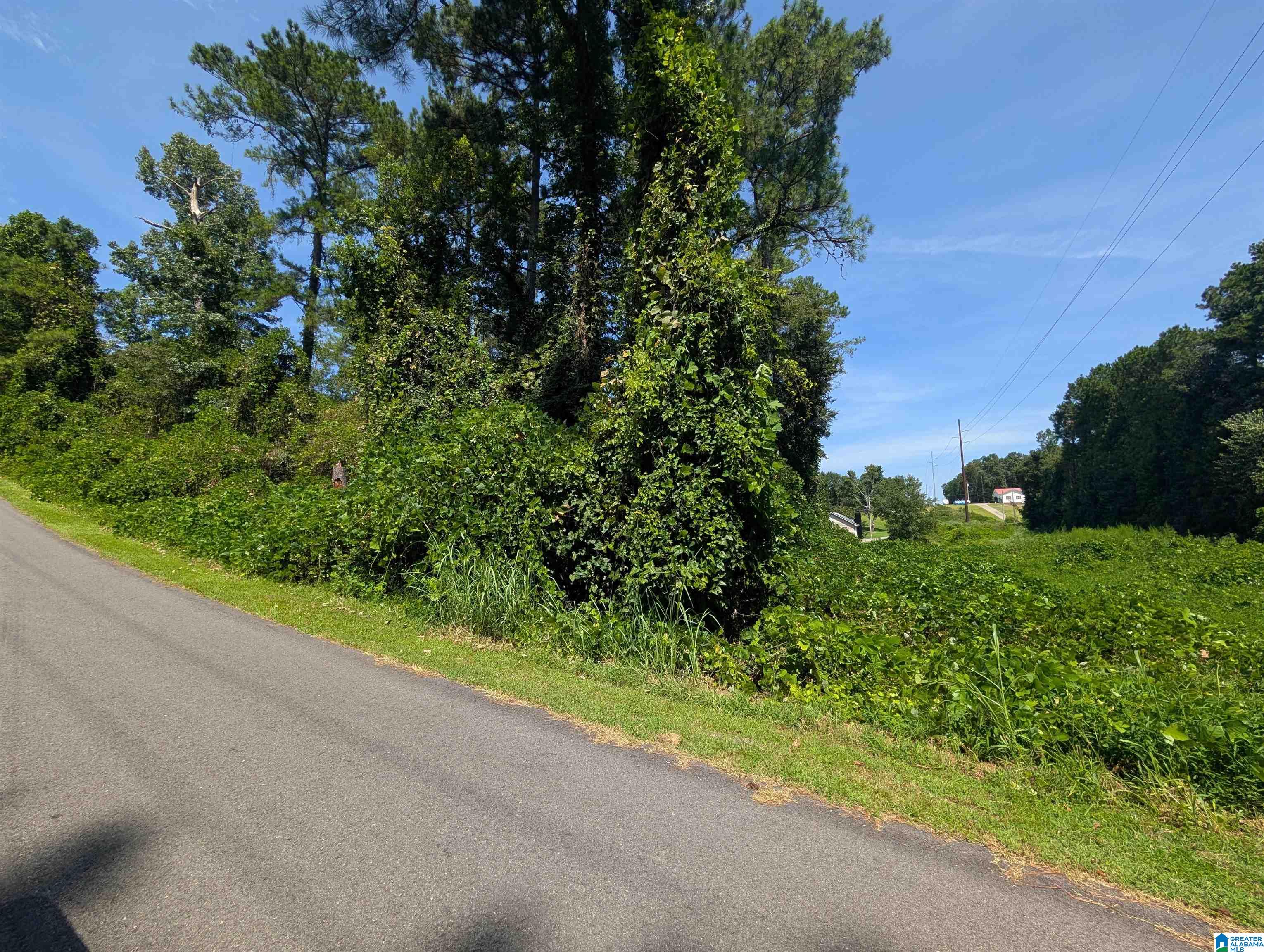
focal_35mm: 12
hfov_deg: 110.5
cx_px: 632
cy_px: 476
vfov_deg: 94.6
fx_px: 439
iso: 54
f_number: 1.7
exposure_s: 1/2252
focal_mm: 2.02
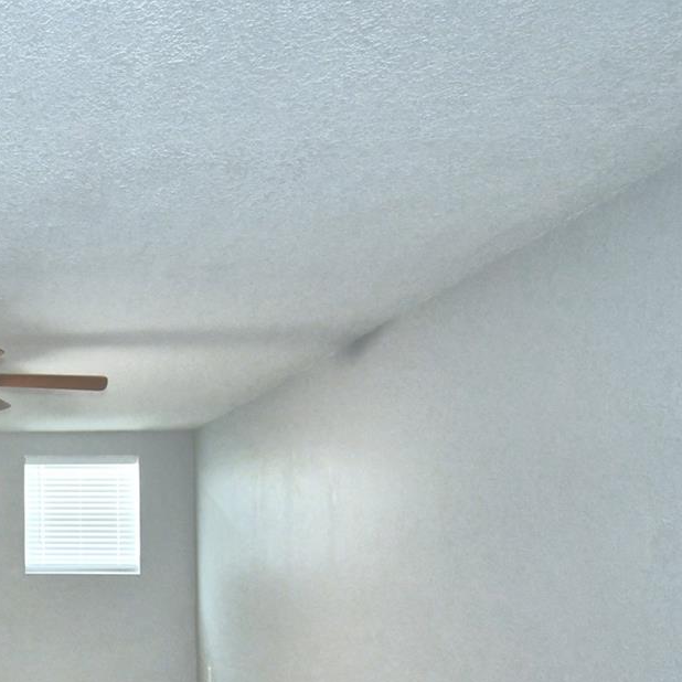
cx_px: -24
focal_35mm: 33
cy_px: 499
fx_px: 736
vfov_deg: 48.1
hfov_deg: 41.9
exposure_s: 1/30
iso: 1100
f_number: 4.5
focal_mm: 10
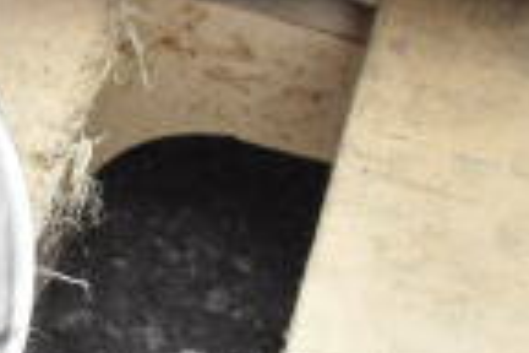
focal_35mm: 171
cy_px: 392
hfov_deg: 10.8
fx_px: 2514
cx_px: -569
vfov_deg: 8.0
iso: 1600
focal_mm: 27
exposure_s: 1/500
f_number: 11
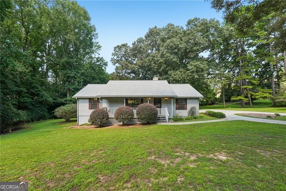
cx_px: 143
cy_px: 96
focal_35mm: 15
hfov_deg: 102.0
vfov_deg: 78.7
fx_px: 116
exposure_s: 1/40
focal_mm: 14.6
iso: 100
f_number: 8
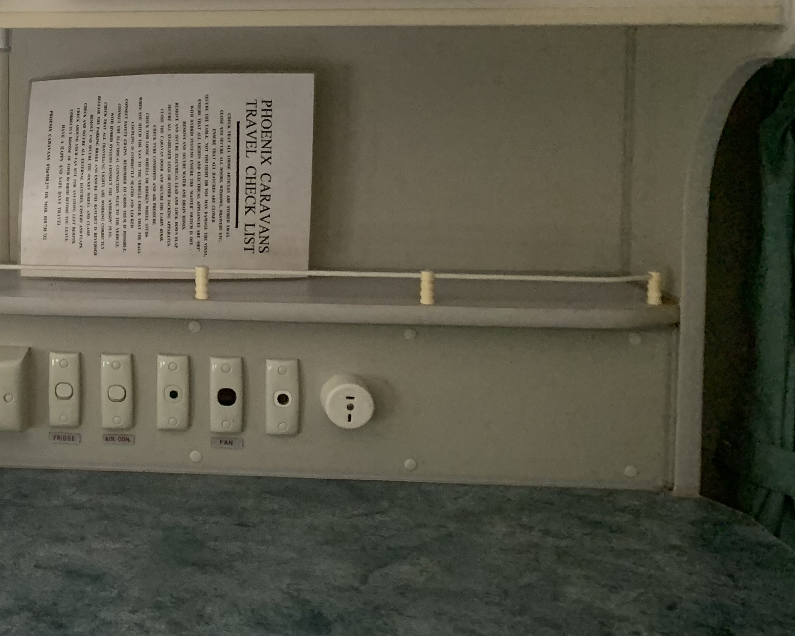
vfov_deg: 27.0
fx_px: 1294
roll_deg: +1.6
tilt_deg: -2.0
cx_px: -8
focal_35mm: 55
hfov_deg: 31.5
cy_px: 107
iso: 400
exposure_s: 1/58
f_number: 1.8
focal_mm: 4.25
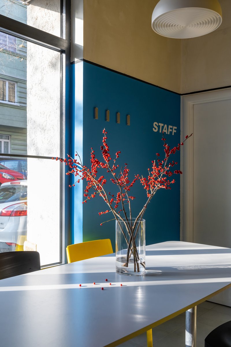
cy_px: 174
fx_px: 337
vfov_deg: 54.4
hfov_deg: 37.9
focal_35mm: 35
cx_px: 116
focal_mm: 35
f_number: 9
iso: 400
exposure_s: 1/40
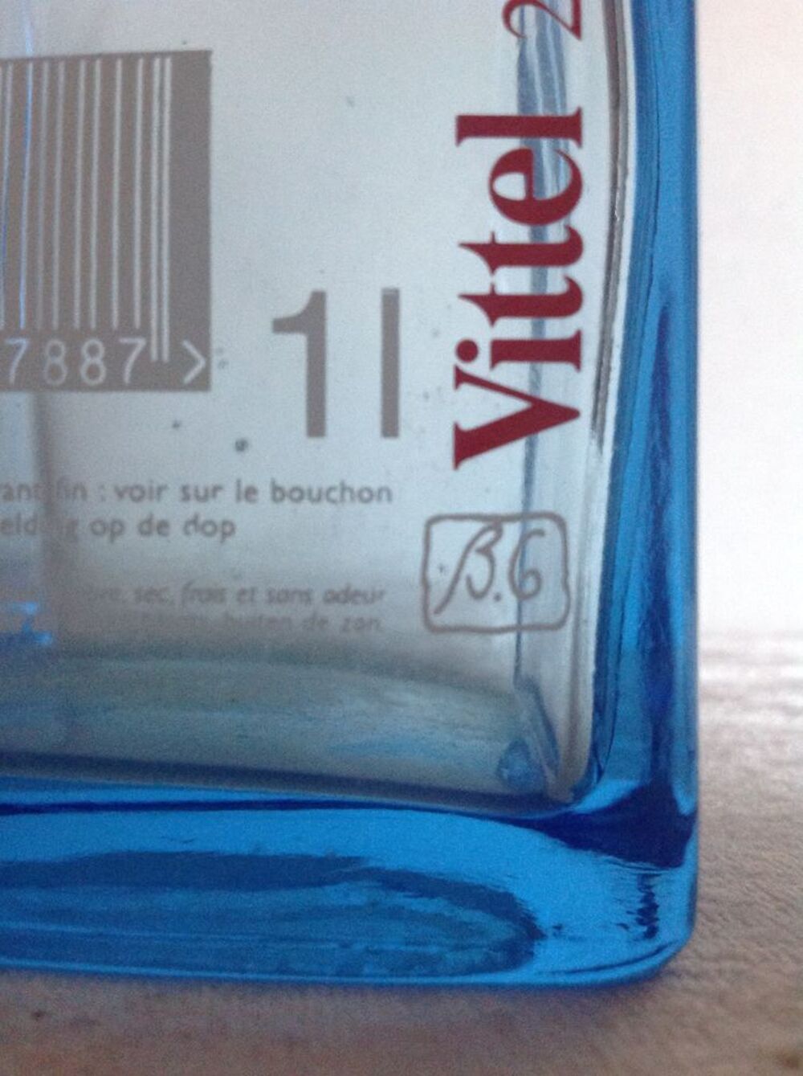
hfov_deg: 40.6
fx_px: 1085
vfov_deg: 52.7
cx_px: 402
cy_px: 538
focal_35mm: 35
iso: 320
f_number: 2.4
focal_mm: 4.28
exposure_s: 1/15
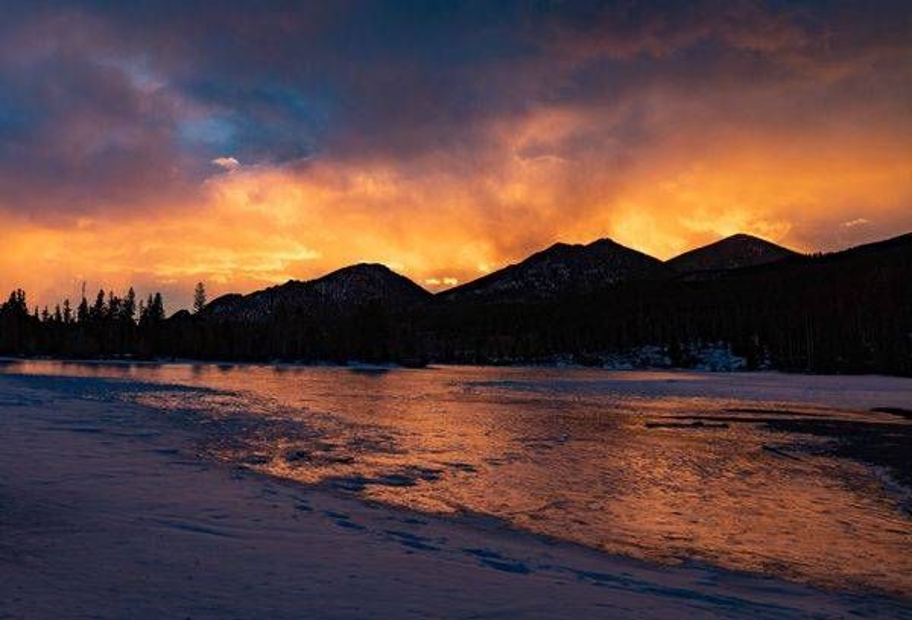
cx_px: 362
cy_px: 270
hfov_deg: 63.2
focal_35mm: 29
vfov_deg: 45.8
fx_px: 733
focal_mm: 24
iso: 100
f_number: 11
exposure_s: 1/8
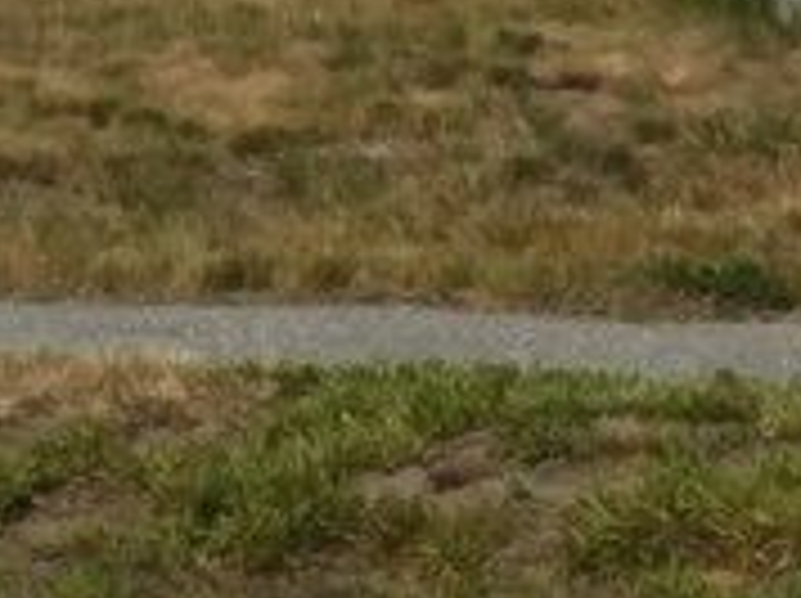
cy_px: -1043
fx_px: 5985
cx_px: -184
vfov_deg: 5.5
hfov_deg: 7.6
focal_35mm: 259
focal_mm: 8
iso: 100
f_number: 4
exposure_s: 1/1600
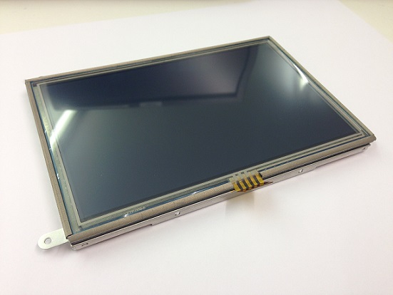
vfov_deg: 43.0
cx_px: 196
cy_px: 148
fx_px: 375
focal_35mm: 33
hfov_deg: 55.3
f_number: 2.4
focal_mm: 4.13
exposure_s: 1/33
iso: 50
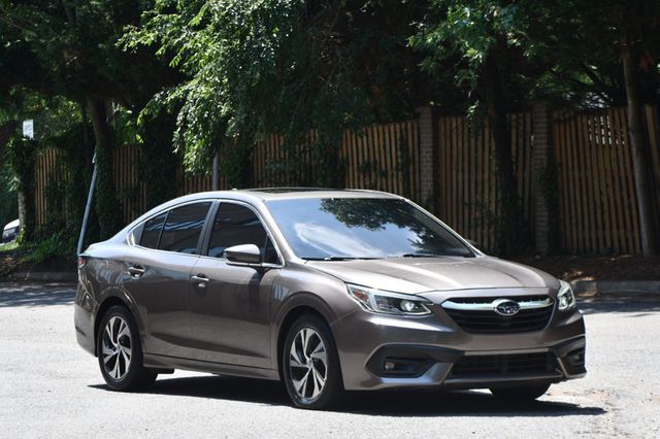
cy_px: 220
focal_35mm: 123
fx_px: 2254
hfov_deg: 16.7
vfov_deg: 11.1
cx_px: 330
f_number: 7.1
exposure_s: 1/250
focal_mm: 82
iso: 200
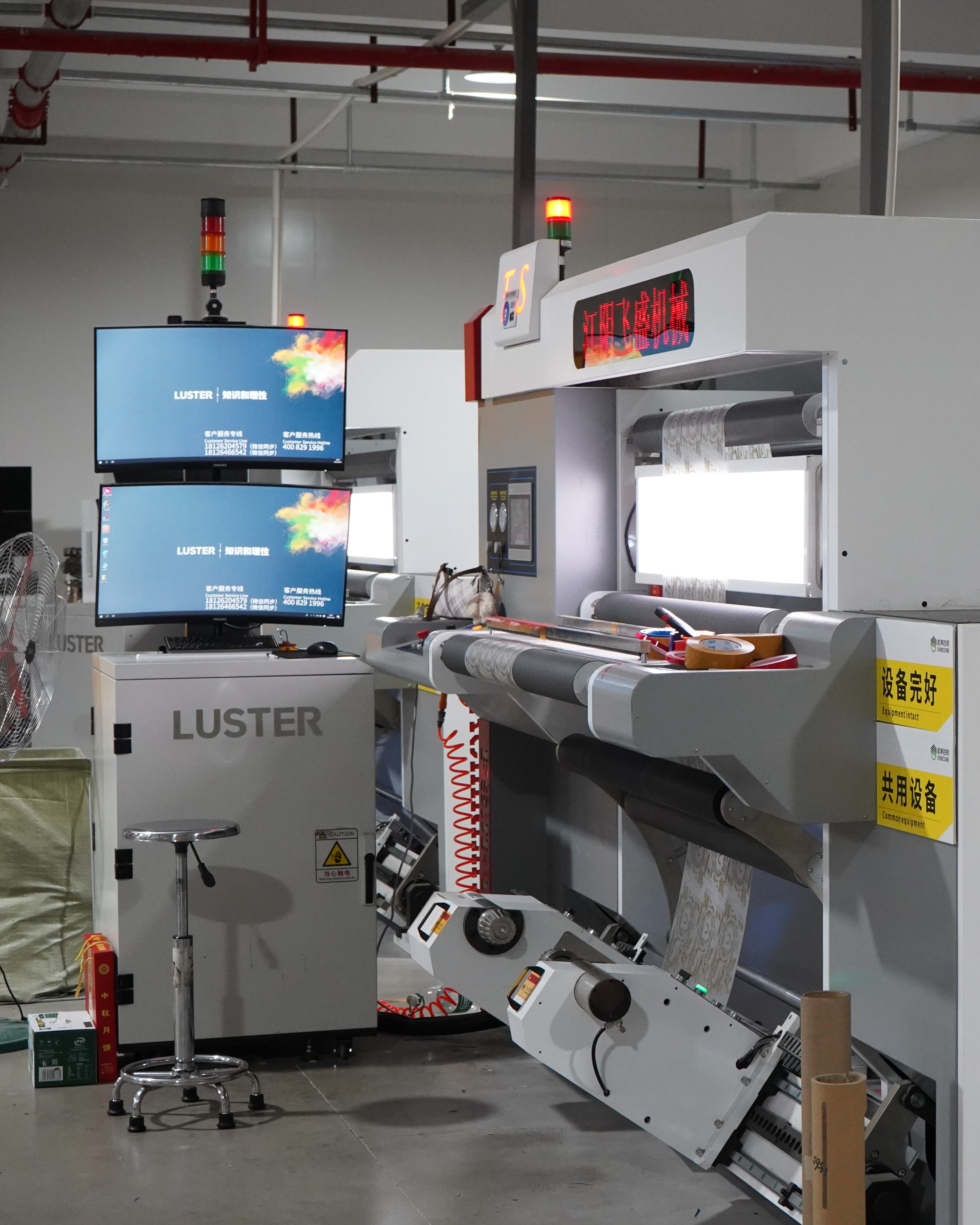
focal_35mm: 72
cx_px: 835
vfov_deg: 26.4
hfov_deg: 20.9
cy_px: 612
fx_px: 2610
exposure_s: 1/100
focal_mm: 51
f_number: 7.1
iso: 5000
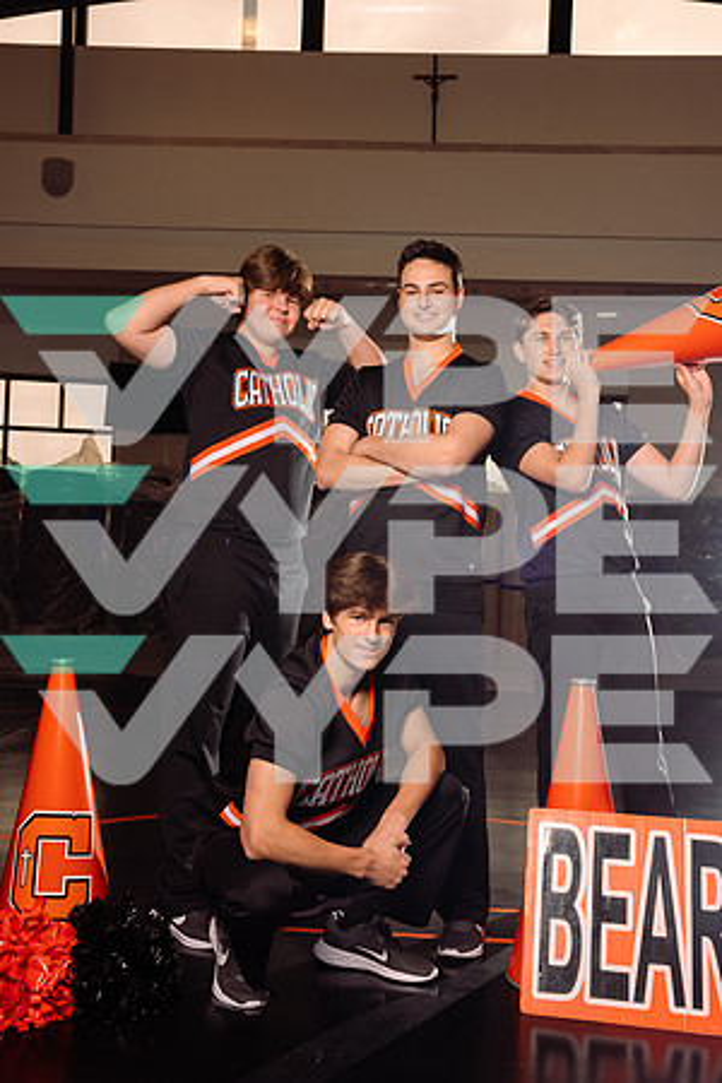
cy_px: 542
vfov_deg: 48.5
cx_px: 361
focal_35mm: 40
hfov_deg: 33.4
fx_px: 1203
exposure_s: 1/200
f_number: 7.1
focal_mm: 40
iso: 200
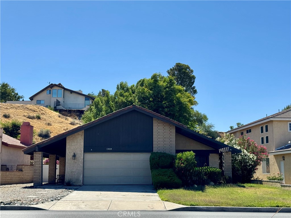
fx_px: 404
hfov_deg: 39.7
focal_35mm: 48
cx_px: 146
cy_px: 109
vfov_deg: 30.3
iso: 64
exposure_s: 1/5848
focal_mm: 6.76
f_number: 1.78
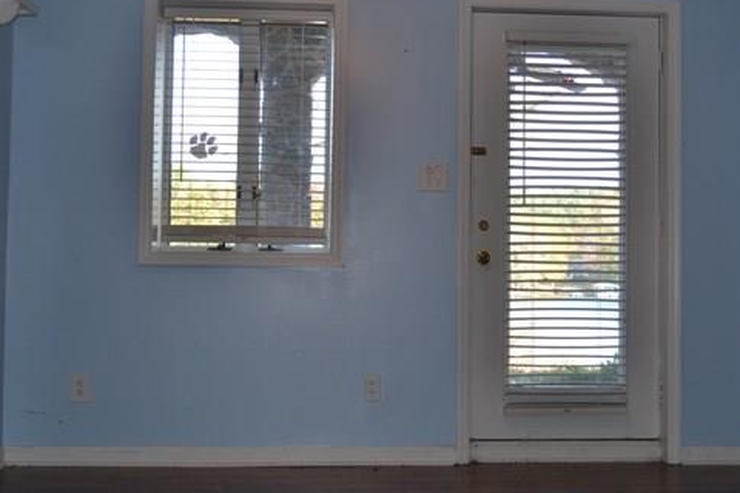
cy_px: 209
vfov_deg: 26.0
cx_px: 392
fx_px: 1069
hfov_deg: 38.2
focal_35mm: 52
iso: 250
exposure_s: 1/125
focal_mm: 26
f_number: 4.2
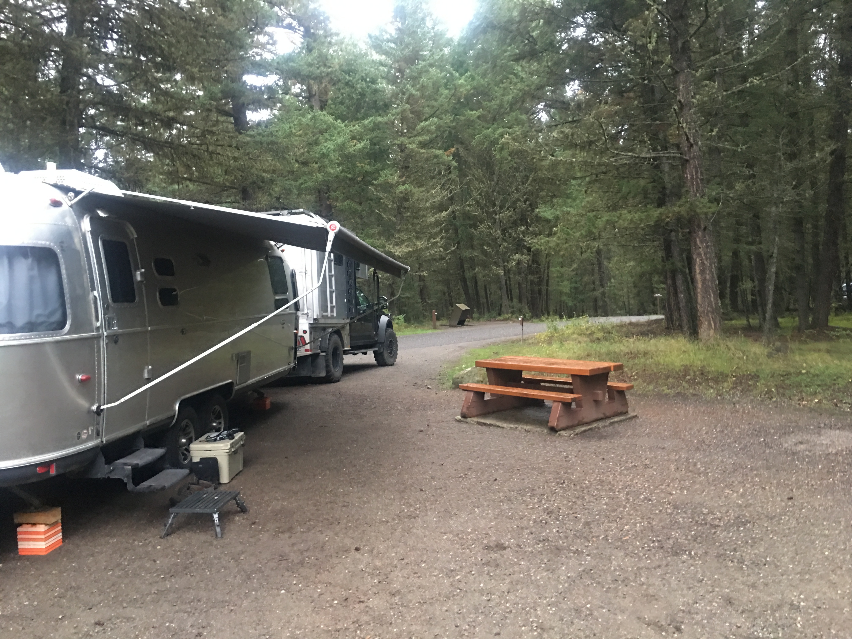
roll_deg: +0.3
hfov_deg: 61.7
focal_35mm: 29
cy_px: 320
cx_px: 426
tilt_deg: -1.0
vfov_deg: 48.2
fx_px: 714
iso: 64
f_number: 2.2
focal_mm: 4.15
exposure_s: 1/4
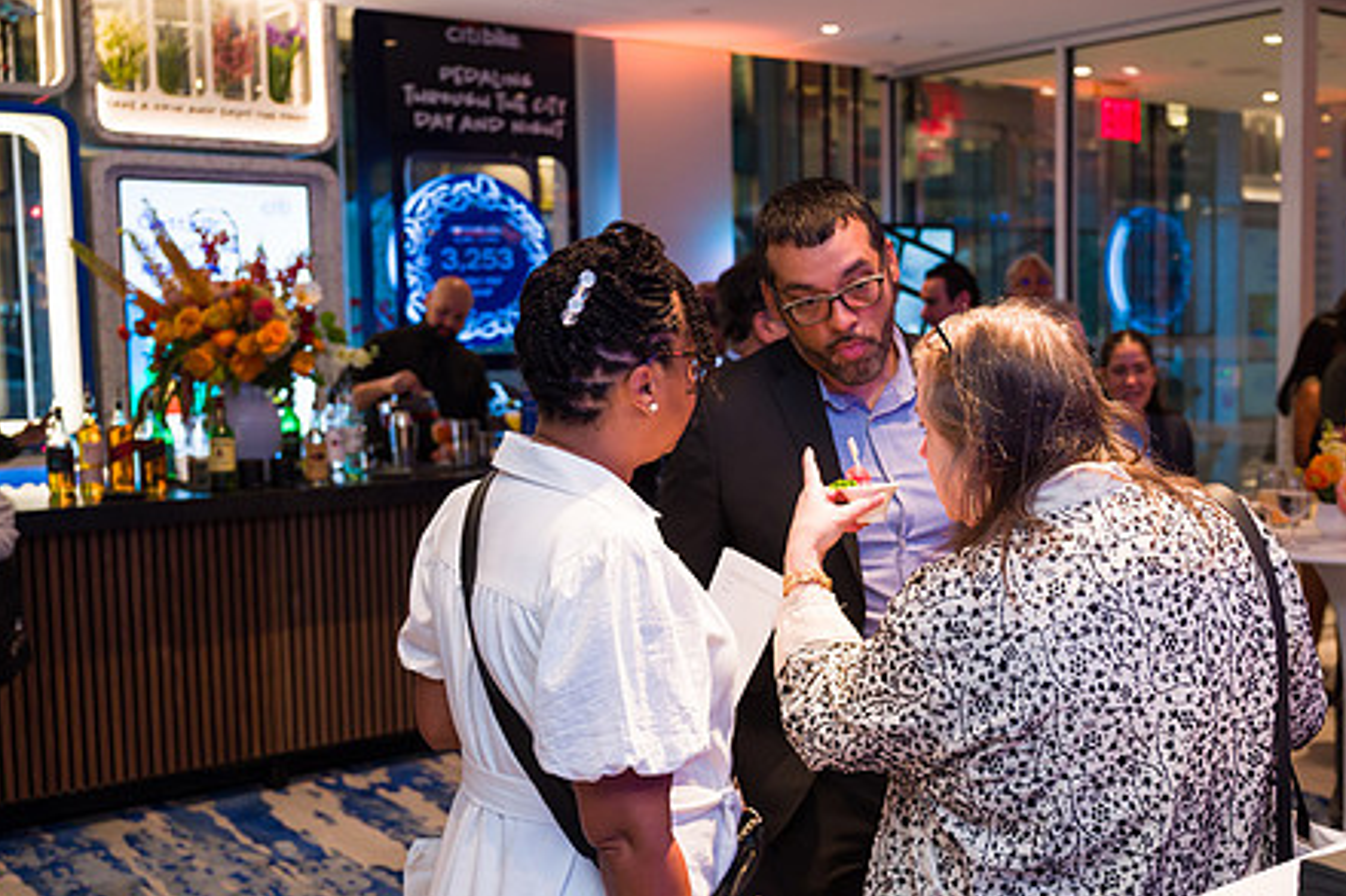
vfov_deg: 31.2
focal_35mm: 43
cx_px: 838
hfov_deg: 45.1
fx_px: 1607
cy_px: 459
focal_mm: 31.5
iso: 800
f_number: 3.2
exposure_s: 1/160
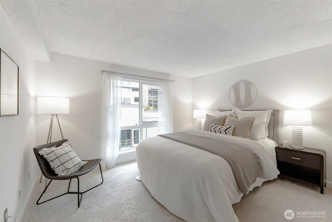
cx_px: 166
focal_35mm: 15
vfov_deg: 77.3
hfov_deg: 100.4
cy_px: 111
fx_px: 138
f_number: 9
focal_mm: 10
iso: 1000
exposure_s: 1/30
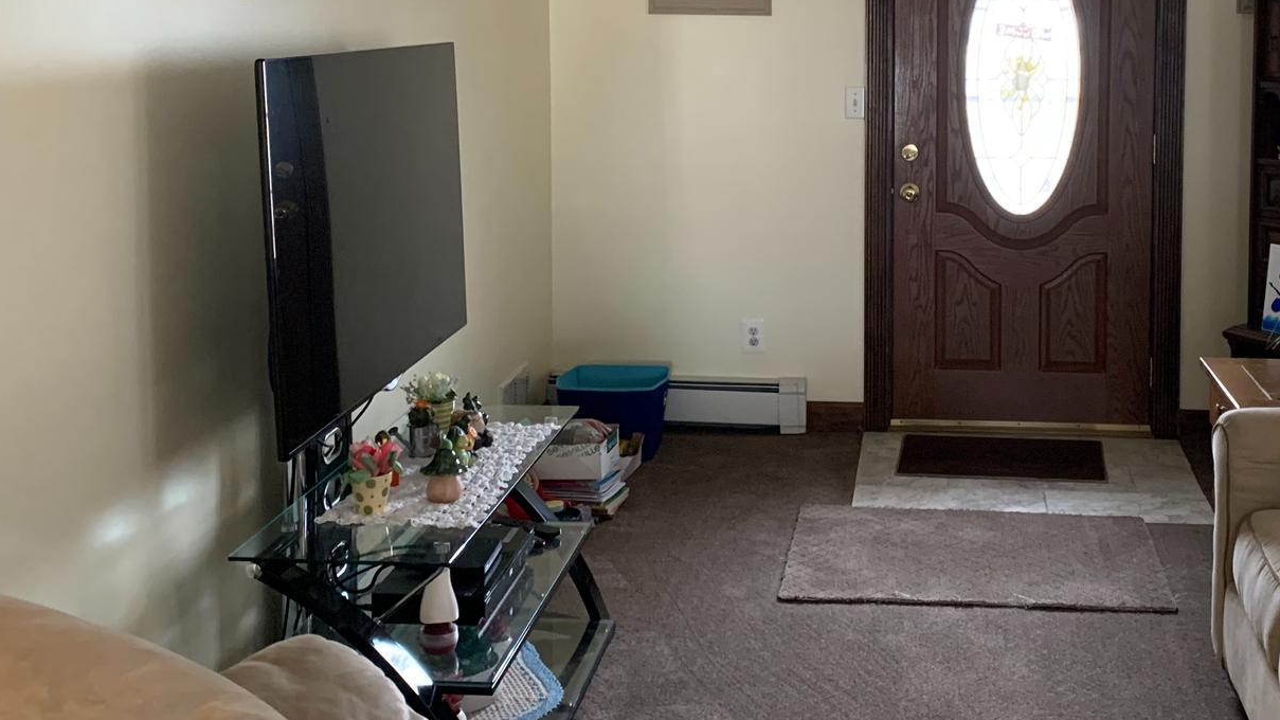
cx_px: 831
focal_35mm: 48
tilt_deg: -4.0
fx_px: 1629
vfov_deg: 24.5
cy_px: 143
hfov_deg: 42.4
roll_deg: +0.0
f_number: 1.8
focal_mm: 4.25
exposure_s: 1/40
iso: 400
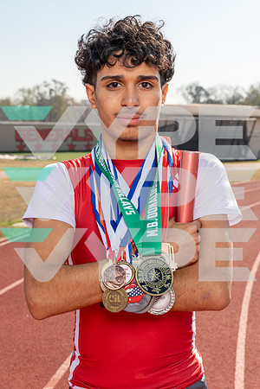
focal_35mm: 62
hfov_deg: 21.9
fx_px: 672
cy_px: 194
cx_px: 130
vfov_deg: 32.4
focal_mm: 62
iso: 125
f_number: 9
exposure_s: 1/200
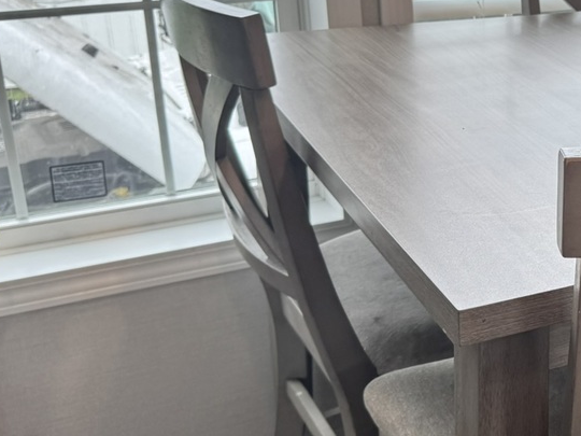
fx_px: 1074
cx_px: 692
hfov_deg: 26.9
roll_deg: -2.7
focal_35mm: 64
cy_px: 156
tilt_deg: -19.0
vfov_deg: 22.9
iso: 64
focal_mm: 6.76
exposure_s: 1/209
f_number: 1.78
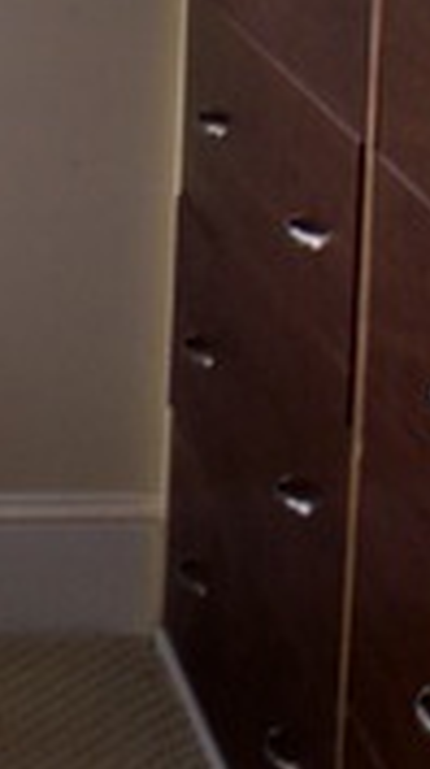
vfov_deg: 14.9
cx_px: -78
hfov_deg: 8.7
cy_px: -222
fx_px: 2809
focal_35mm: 138
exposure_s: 1/30
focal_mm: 7.54
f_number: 2.8
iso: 100
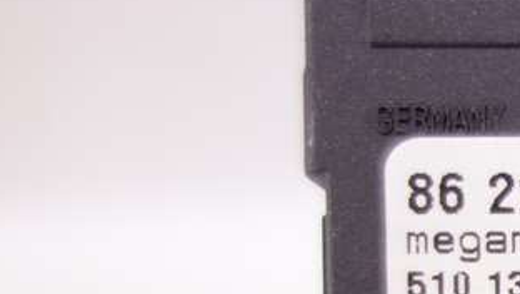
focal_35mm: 77
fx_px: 1062
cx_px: 648
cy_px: 285
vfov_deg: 15.5
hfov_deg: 24.5
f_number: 1.8
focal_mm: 10.4
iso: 125
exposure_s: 1/100
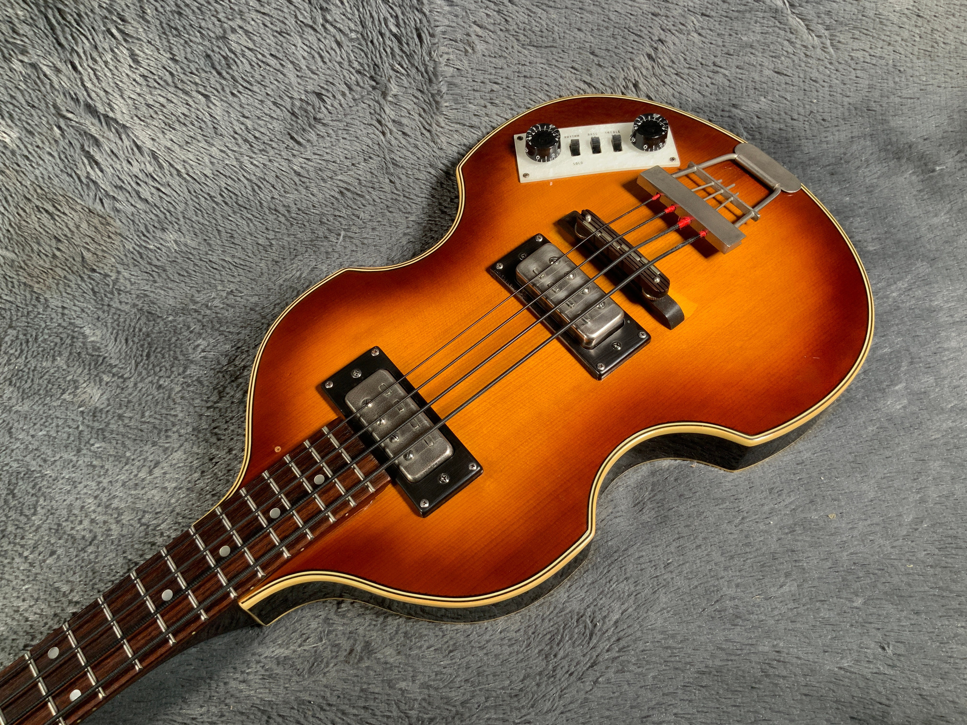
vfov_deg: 48.2
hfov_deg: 61.7
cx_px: 484
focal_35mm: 29
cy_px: 362
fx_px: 810
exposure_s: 1/104
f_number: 1.8
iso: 50
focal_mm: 3
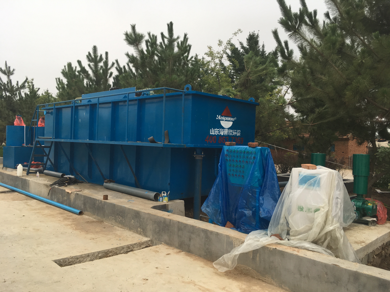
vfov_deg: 48.2
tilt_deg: +0.8
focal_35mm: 29
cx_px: 195
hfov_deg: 61.7
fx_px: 327
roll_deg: -2.1
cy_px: 146
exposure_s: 1/100
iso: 32
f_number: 2.2
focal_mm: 4.15
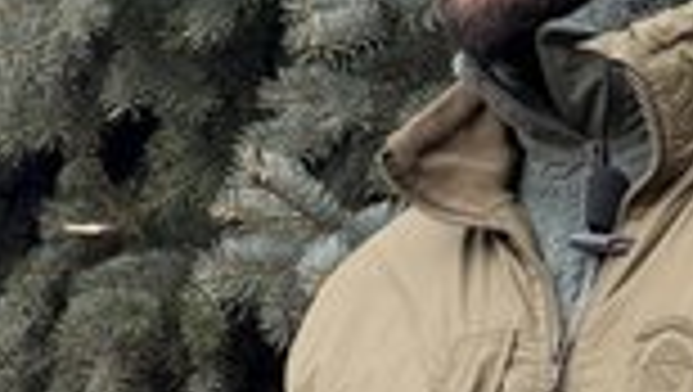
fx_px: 2502
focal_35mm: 136
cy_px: 86
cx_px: 567
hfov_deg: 15.7
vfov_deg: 8.9
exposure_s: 1/832
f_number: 1.78
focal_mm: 6.86
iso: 64
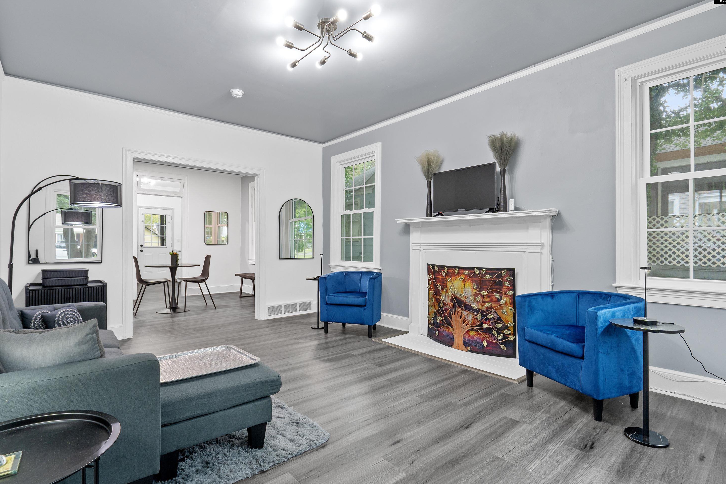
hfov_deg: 91.5
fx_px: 354
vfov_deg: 68.8
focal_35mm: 18
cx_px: 352
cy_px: 248
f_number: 6.3
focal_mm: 11
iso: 200
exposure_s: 1/1.67
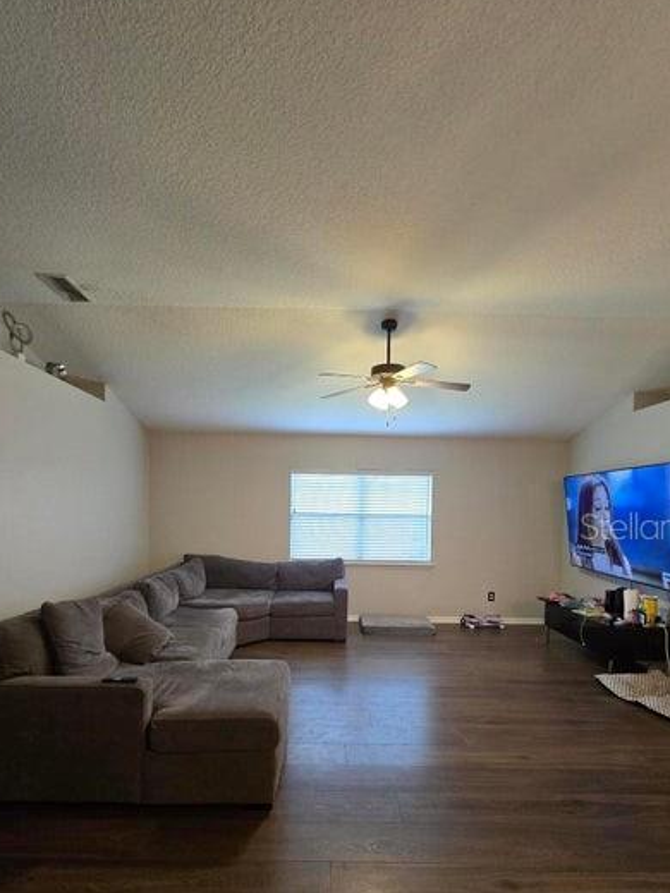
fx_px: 413
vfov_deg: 93.5
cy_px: 525
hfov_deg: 78.1
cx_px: 330
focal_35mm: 16
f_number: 2.2
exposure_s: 1/60
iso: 320
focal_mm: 2.2
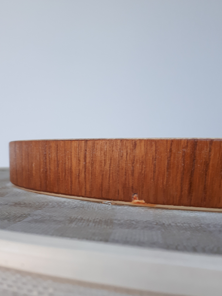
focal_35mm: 37
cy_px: 191
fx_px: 316
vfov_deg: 49.5
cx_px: 103
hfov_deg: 38.6
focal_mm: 3.6
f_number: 1.9
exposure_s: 1/33
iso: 80
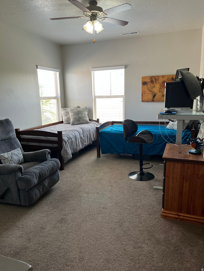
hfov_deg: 53.1
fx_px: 204
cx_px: 102
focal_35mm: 26
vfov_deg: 67.3
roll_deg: +1.9
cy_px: 136
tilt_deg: -12.4
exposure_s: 1/120
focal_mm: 5.1
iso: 125
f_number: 1.6
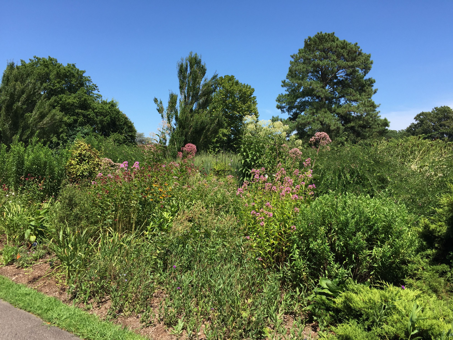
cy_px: 170
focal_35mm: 29
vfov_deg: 48.2
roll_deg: -2.6
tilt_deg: -1.2
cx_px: 226
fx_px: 380
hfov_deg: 61.7
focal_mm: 4.15
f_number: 2.2
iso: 32
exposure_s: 1/1319
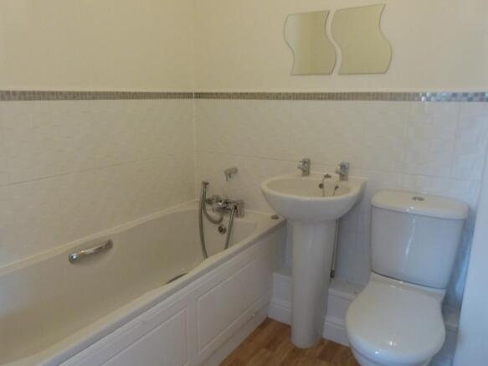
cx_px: 244
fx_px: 352
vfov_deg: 54.9
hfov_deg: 69.4
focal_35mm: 25
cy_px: 183
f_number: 2.8
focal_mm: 4.5
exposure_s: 1/40
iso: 400
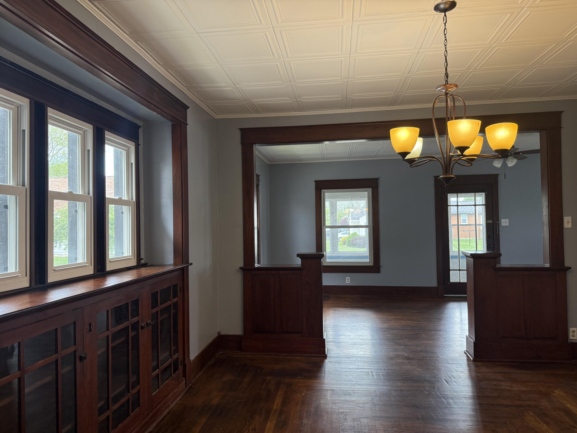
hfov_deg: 71.6
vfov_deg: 56.8
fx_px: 400
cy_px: 216
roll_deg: +1.4
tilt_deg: +1.5
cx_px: 288
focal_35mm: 24
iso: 200
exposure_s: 1/126
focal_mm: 6.76
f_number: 1.78
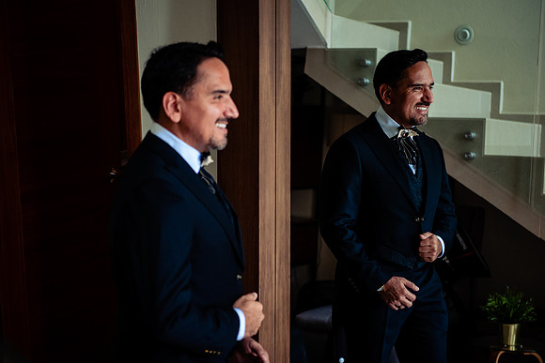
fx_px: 1167
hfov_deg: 26.3
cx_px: 272
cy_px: 182
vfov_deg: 17.7
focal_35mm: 77
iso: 2000
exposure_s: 1/500
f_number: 2.8
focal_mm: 70
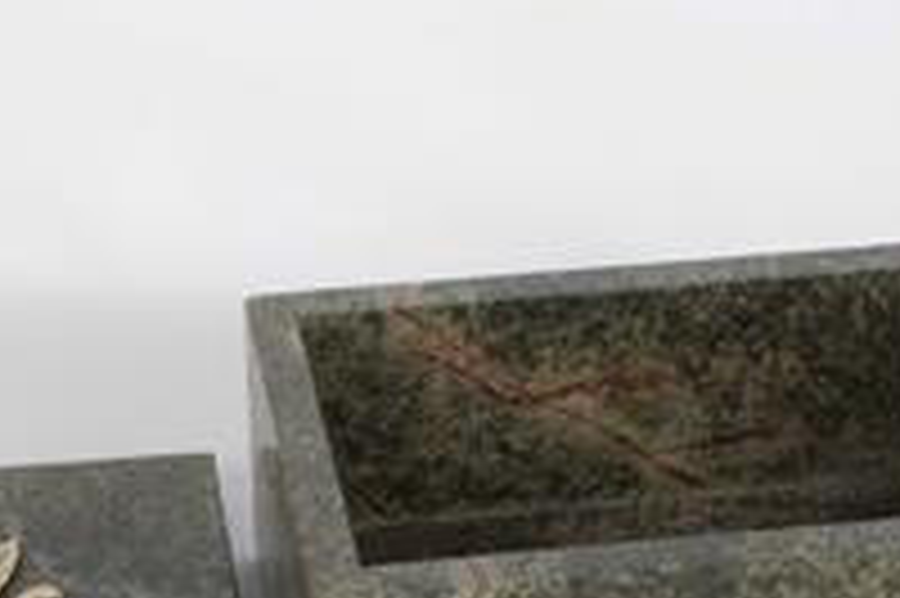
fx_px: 3747
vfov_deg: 9.1
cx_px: 423
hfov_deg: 13.7
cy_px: 549
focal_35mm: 150
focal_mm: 50
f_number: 18
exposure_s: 1/100
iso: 100
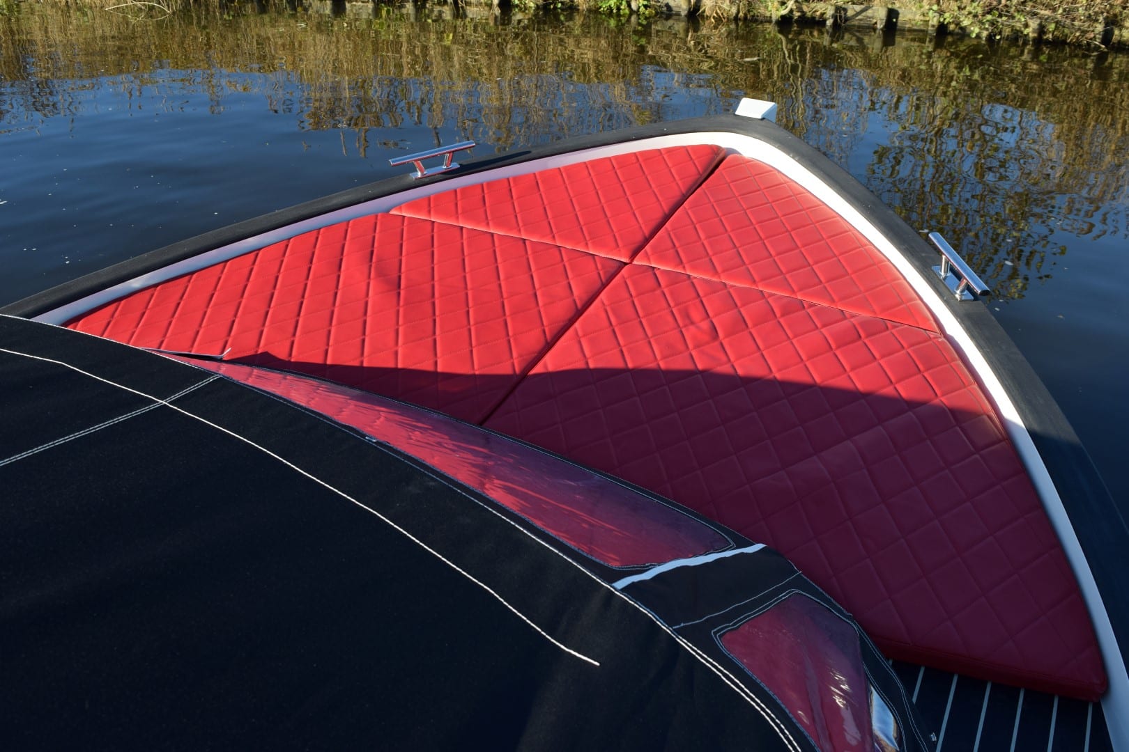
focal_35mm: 30
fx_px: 941
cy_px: 376
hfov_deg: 61.9
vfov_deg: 43.6
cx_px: 564
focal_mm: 20
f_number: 8
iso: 200
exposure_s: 1/320
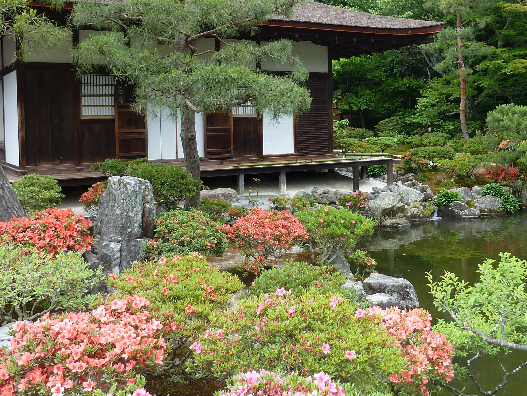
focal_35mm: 40
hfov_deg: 46.3
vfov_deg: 35.7
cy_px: 140
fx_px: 609
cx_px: 338
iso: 80
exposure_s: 1/80
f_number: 3.3
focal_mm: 4.1
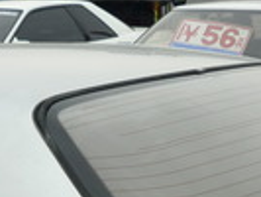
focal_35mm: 104
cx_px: 96
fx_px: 785
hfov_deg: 18.8
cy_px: 241
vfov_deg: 13.8
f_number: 2.8
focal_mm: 5.5
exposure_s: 1/640
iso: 80
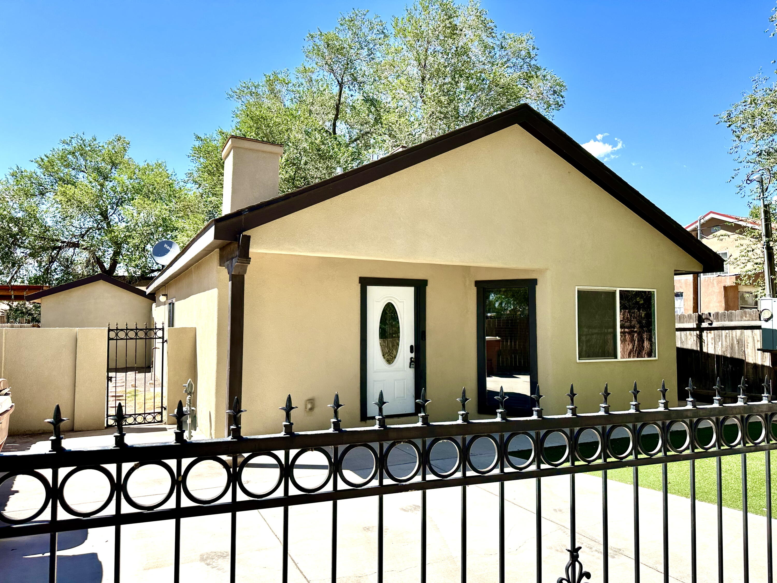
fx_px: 539
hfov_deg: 71.6
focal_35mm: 24
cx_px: 388
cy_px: 292
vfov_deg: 56.8
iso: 80
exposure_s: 1/2732
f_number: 1.78
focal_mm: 6.86
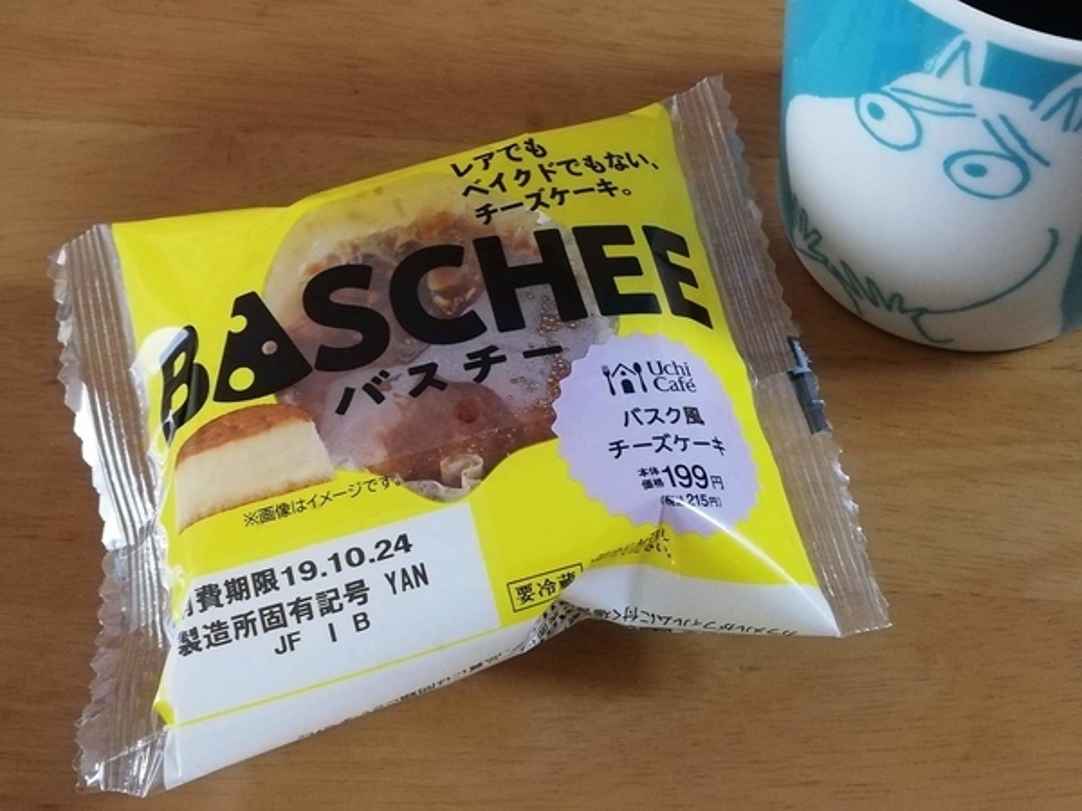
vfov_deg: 29.7
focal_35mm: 49
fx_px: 1532
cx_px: 541
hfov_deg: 38.9
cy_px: 406
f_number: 2.2
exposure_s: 1/17.1
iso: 640
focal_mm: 3.81
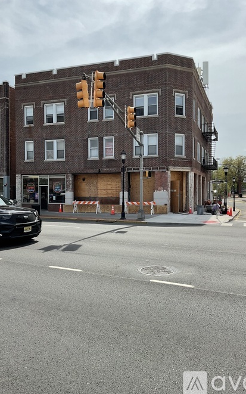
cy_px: 196
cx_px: 130
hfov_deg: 40.6
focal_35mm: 31
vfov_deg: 61.2
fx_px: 333
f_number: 1.8
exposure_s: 1/1848
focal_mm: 3
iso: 16
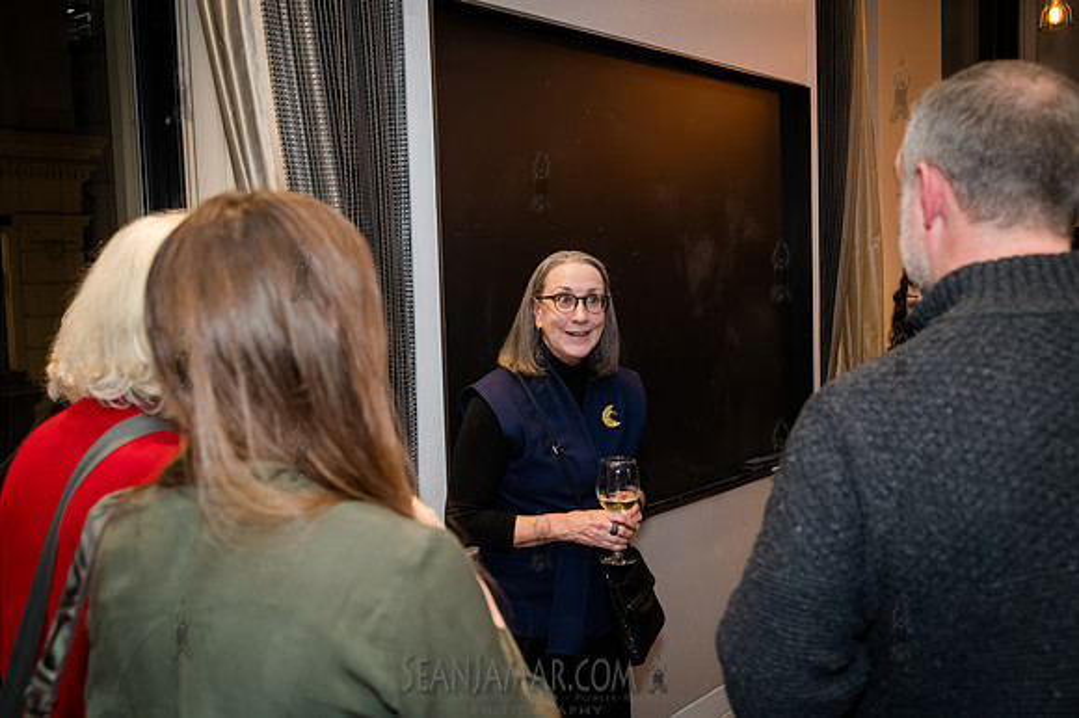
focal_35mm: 35
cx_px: 540
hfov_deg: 54.5
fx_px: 1048
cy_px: 359
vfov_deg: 37.8
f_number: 5
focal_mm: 35
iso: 6400
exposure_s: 1/200
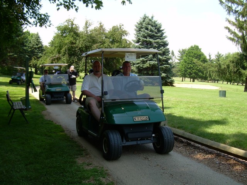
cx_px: 124
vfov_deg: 37.7
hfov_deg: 49.0
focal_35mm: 38
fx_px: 271
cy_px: 92
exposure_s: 1/136
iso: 50
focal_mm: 6.3
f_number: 4.6
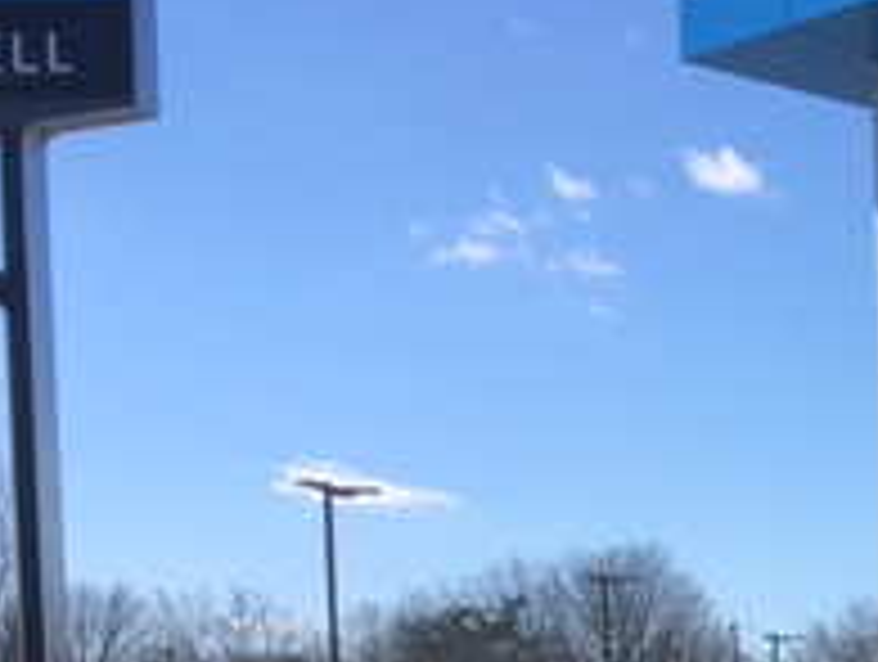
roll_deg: -0.7
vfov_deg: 14.6
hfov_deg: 18.0
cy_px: 991
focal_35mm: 95
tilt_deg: -4.3
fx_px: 2414
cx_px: 1382
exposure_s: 1/1304
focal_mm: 4.15
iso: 25
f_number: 2.2
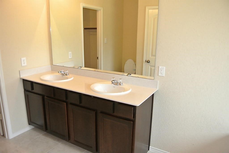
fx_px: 172
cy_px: 76
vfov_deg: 48.0
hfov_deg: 67.3
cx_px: 114
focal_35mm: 27
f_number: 3.5
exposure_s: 1/60
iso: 500
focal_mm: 10
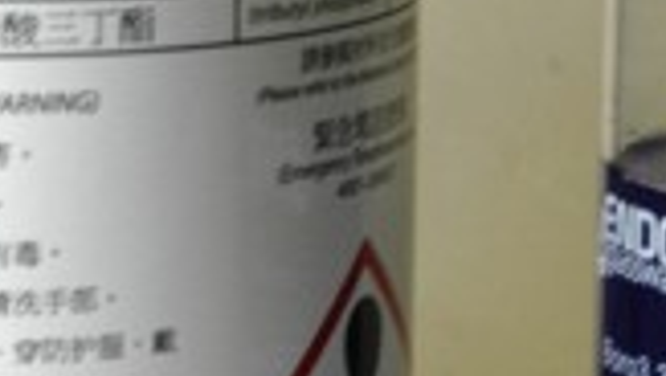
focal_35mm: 228
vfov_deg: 5.3
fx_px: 4030
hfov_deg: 9.4
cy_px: 276
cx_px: 425
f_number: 10
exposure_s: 1/60
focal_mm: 38
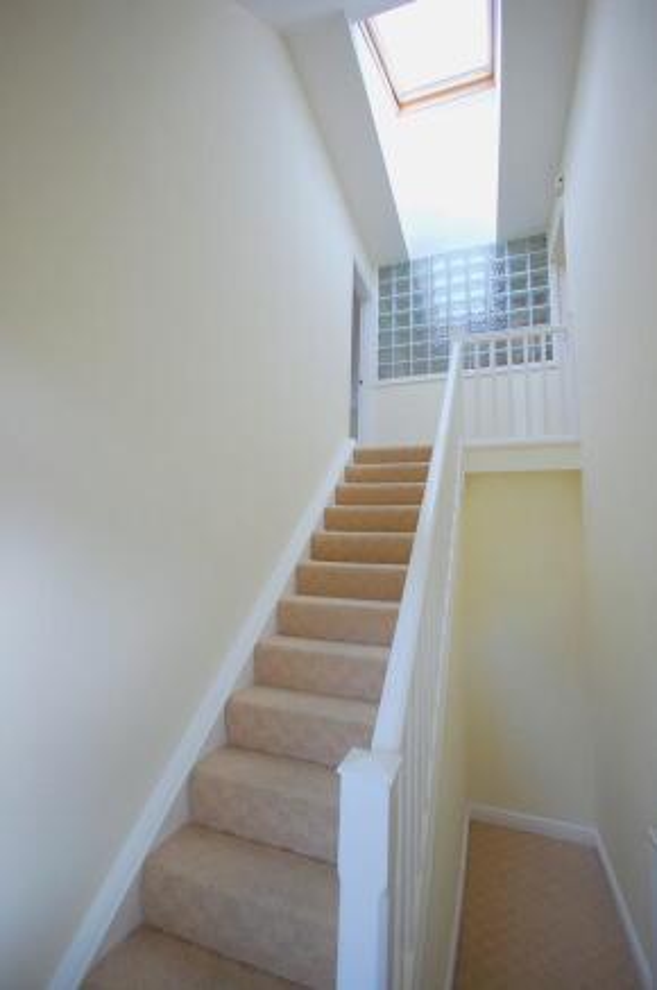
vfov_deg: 100.5
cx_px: 328
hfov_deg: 77.1
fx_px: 412
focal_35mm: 15
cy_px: 495
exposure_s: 1/30
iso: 400
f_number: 4
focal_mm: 10
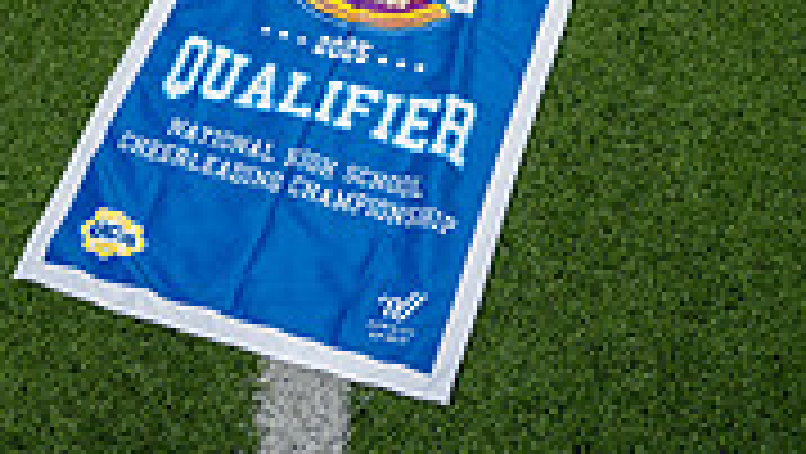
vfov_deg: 11.6
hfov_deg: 23.1
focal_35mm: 92
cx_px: 315
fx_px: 1968
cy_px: -512
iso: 400
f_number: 4
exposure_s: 1/250
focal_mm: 35
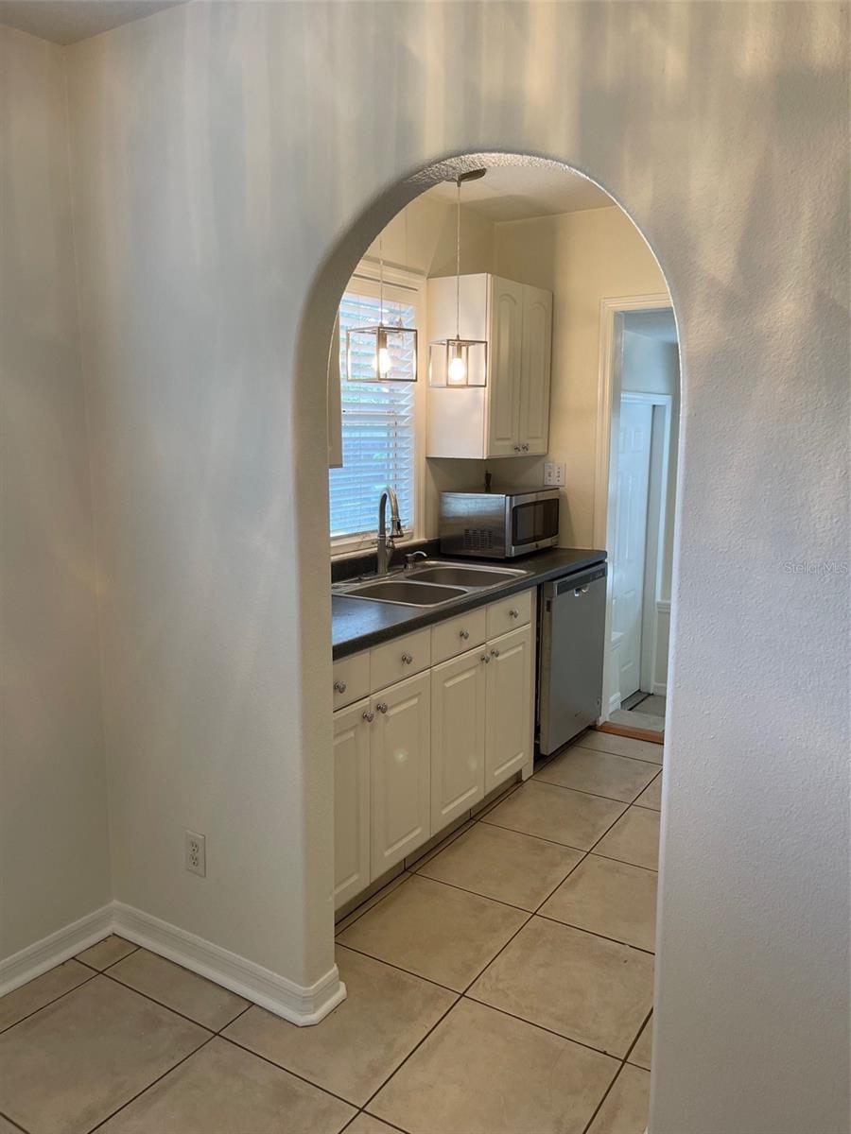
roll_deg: +0.1
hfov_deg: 53.1
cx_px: 426
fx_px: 852
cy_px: 567
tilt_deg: -8.8
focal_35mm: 26
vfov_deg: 67.3
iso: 100
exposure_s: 1/120
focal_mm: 5.1
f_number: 1.6
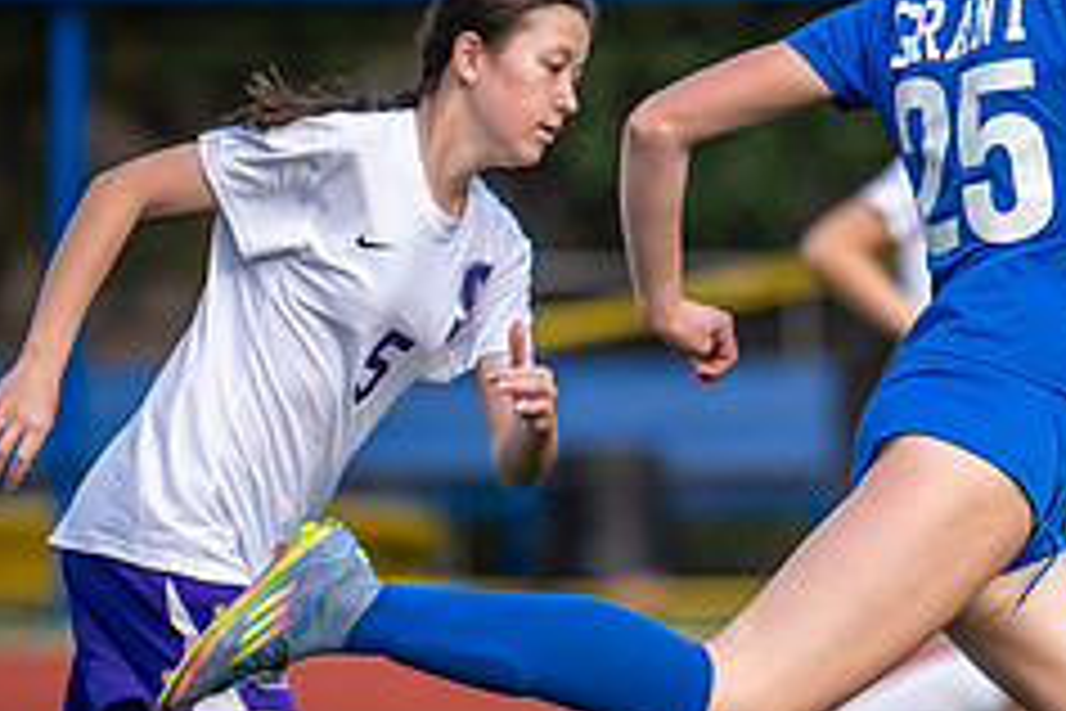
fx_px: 18683
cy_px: 248
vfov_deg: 2.2
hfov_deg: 3.3
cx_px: 902
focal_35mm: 631
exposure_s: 1/1000
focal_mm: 200
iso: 360
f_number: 2.8
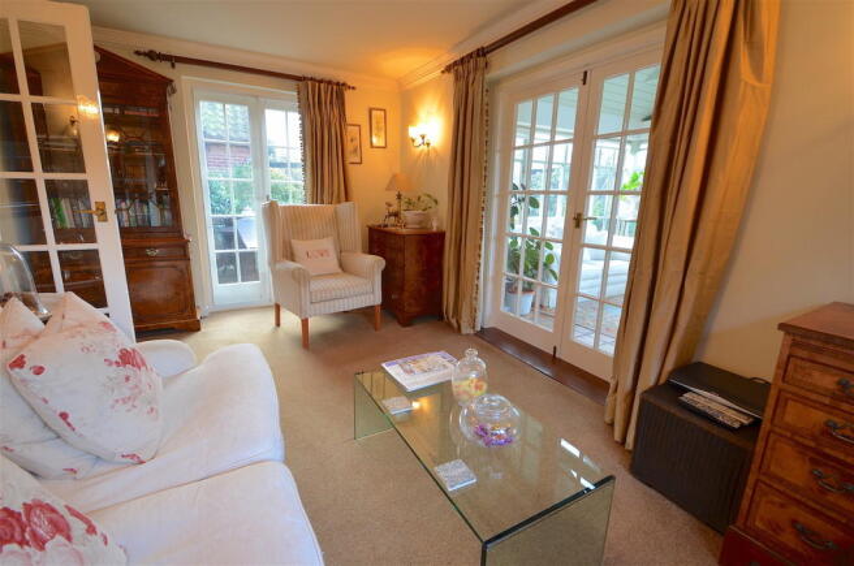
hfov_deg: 100.5
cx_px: 427
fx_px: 355
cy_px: 283
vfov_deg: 77.1
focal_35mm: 15
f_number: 8
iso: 200
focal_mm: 10
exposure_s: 1/4
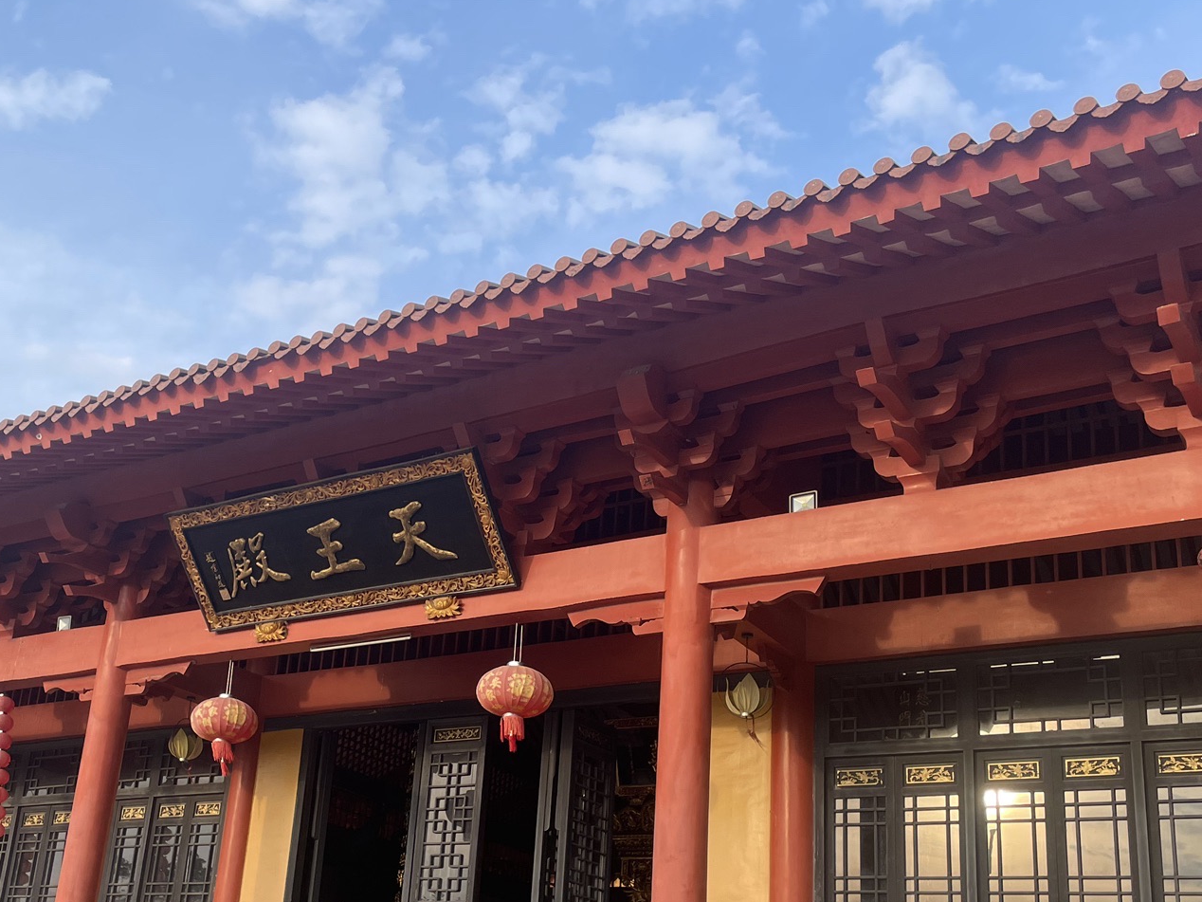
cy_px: 640
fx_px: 1424
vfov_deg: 34.6
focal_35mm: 41
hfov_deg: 45.5
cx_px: 466
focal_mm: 4.2
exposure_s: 1/707
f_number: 1.6
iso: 32
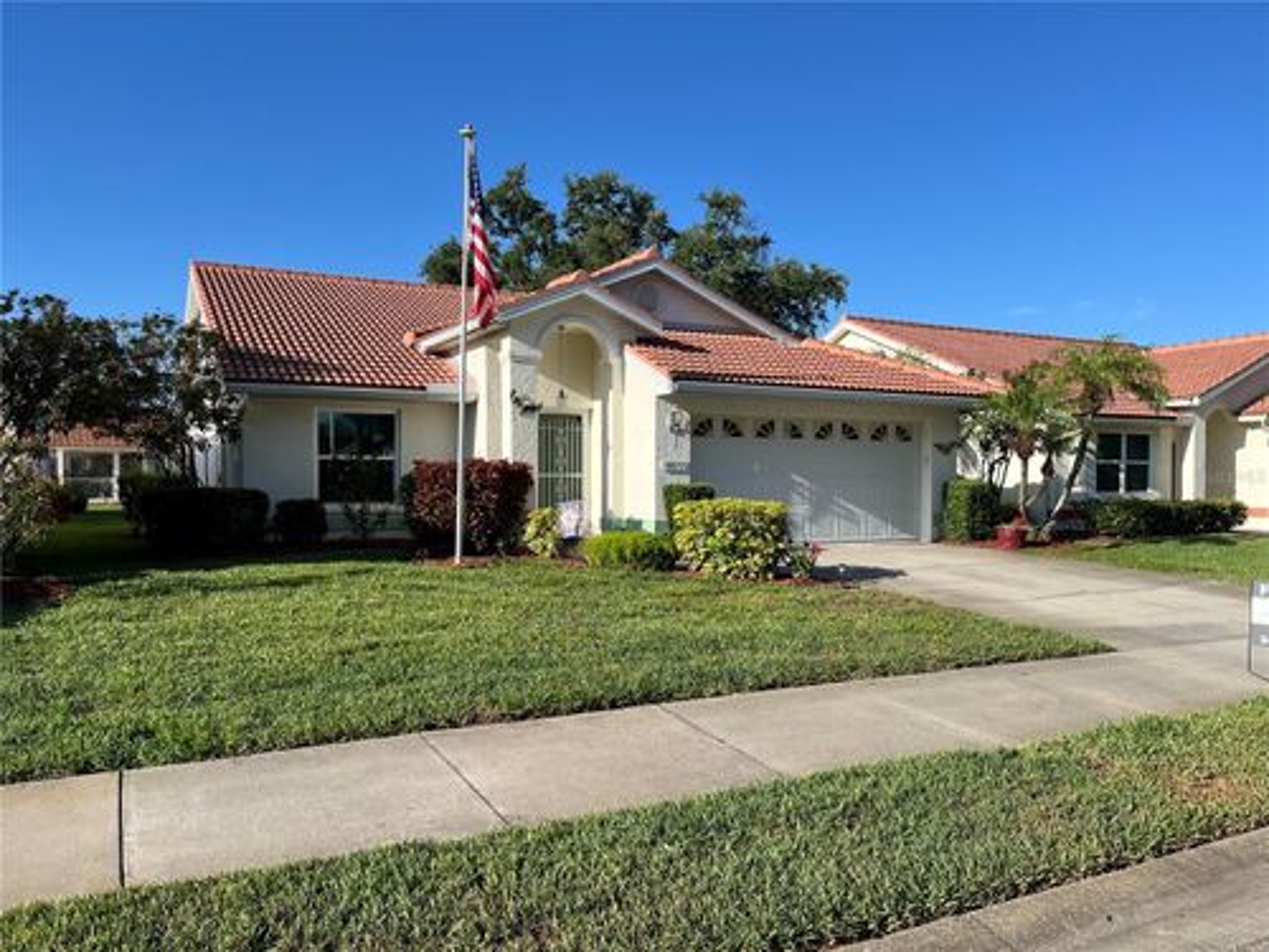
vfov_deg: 53.1
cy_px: 476
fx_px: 953
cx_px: 634
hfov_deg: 67.3
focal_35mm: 26
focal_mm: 5.1
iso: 50
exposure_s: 1/2755
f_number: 1.6
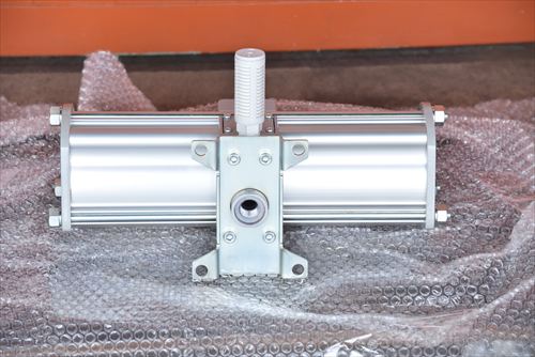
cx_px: 268
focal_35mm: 138
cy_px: 178
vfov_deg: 10.0
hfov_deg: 14.9
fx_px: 2052
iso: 1250
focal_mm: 92
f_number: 6.3
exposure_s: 1/80
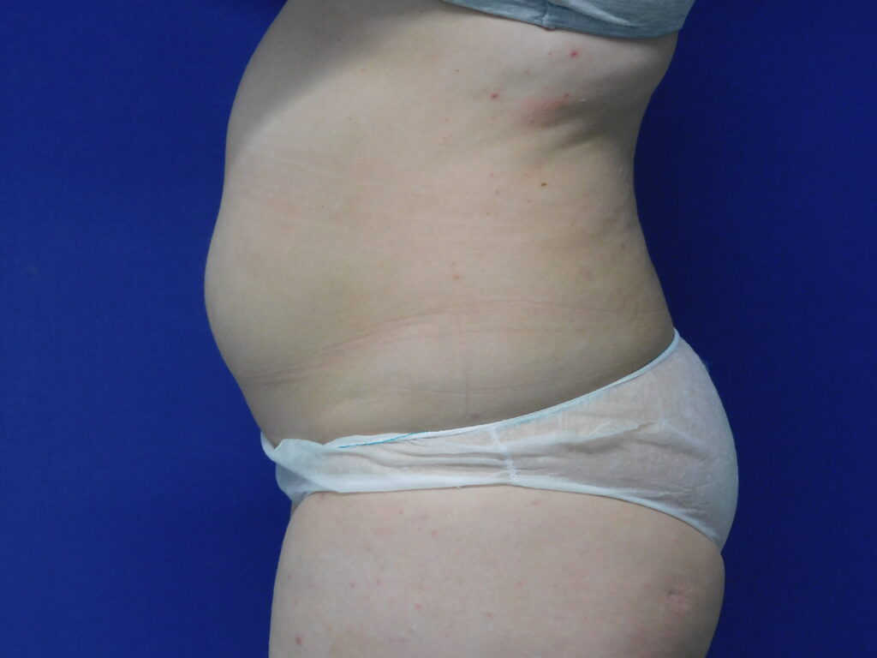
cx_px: 438
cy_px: 329
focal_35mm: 65
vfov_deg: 22.6
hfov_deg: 29.8
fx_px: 1647
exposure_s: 1/30
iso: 280
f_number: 4.2
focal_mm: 11.6
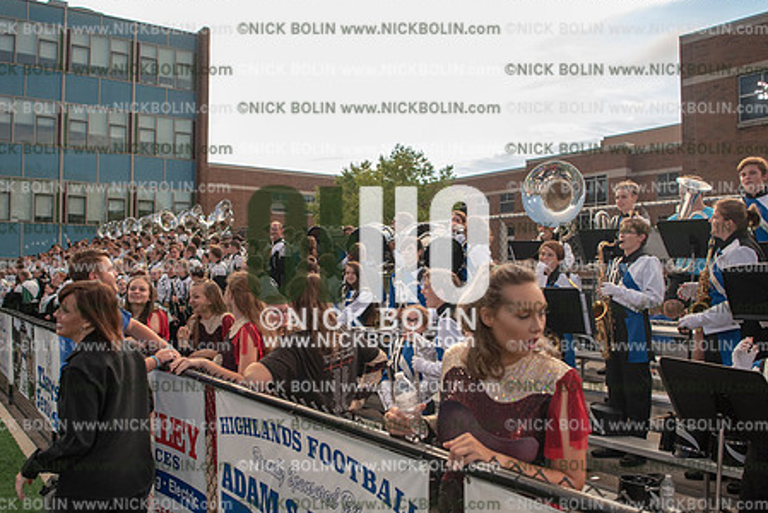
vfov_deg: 42.4
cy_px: 268
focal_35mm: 31
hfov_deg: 60.2
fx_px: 662
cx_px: 368
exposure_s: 1/400
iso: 800
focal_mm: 24
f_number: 3.2
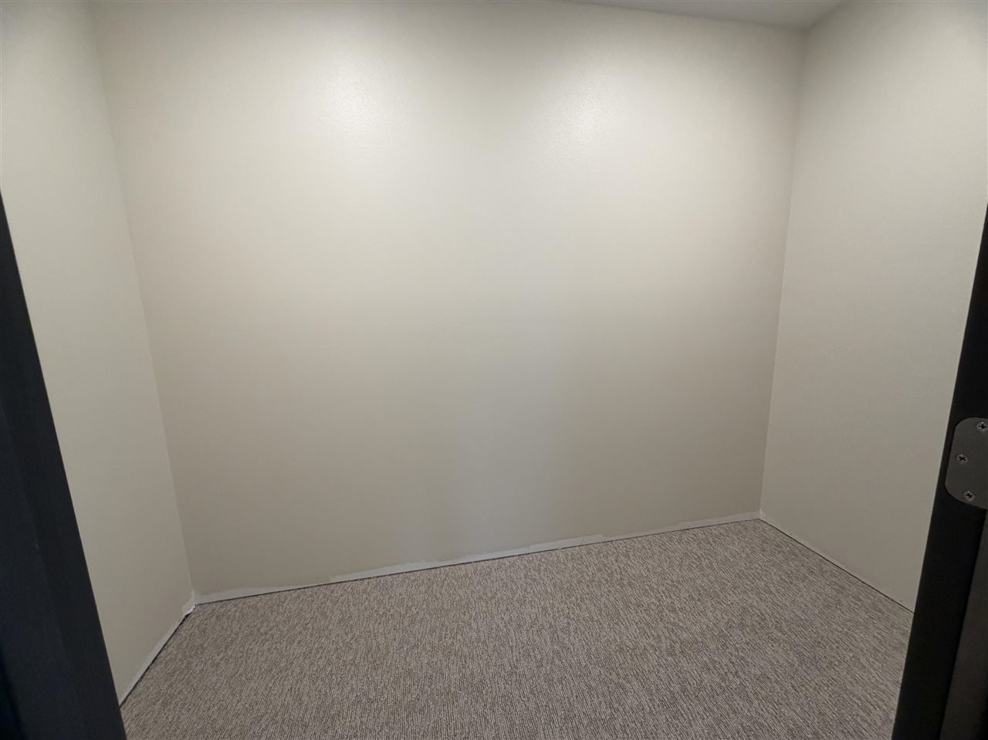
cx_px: 494
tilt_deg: -10.3
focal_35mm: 14
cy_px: 370
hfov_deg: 102.1
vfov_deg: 85.6
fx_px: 399
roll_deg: +2.4
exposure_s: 1/120
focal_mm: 2.22
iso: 250
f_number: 2.2
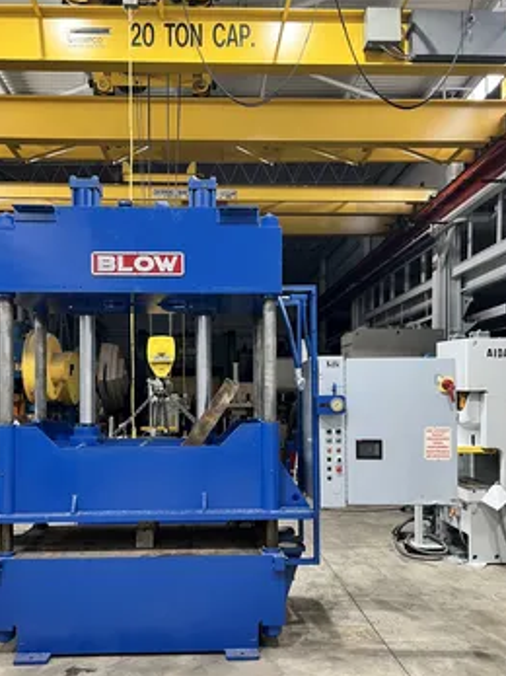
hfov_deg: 46.7
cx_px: 228
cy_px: 384
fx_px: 585
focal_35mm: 30
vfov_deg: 59.8
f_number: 1.5
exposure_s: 1/60
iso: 125
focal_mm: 5.7
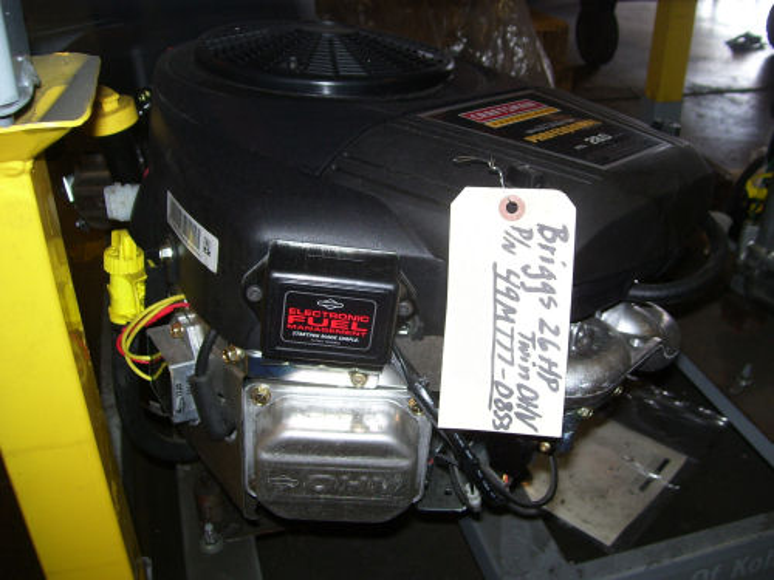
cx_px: 387
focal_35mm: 36
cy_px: 290
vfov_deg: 39.7
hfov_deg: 51.4
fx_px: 805
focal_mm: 6
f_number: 2.7
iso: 80
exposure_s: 1/60
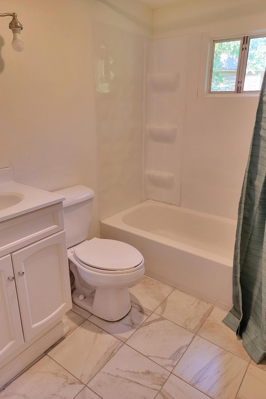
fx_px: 277
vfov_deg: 71.5
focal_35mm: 25
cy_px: 199
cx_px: 138
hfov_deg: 51.3
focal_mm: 6.7
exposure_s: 1/60
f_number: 1.8
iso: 200
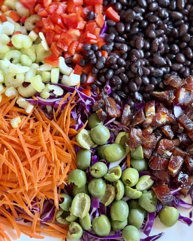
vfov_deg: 35.3
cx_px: 98
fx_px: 378
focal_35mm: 53
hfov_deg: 28.6
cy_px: 113
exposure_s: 1/60
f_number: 1.8
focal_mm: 6.8
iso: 160
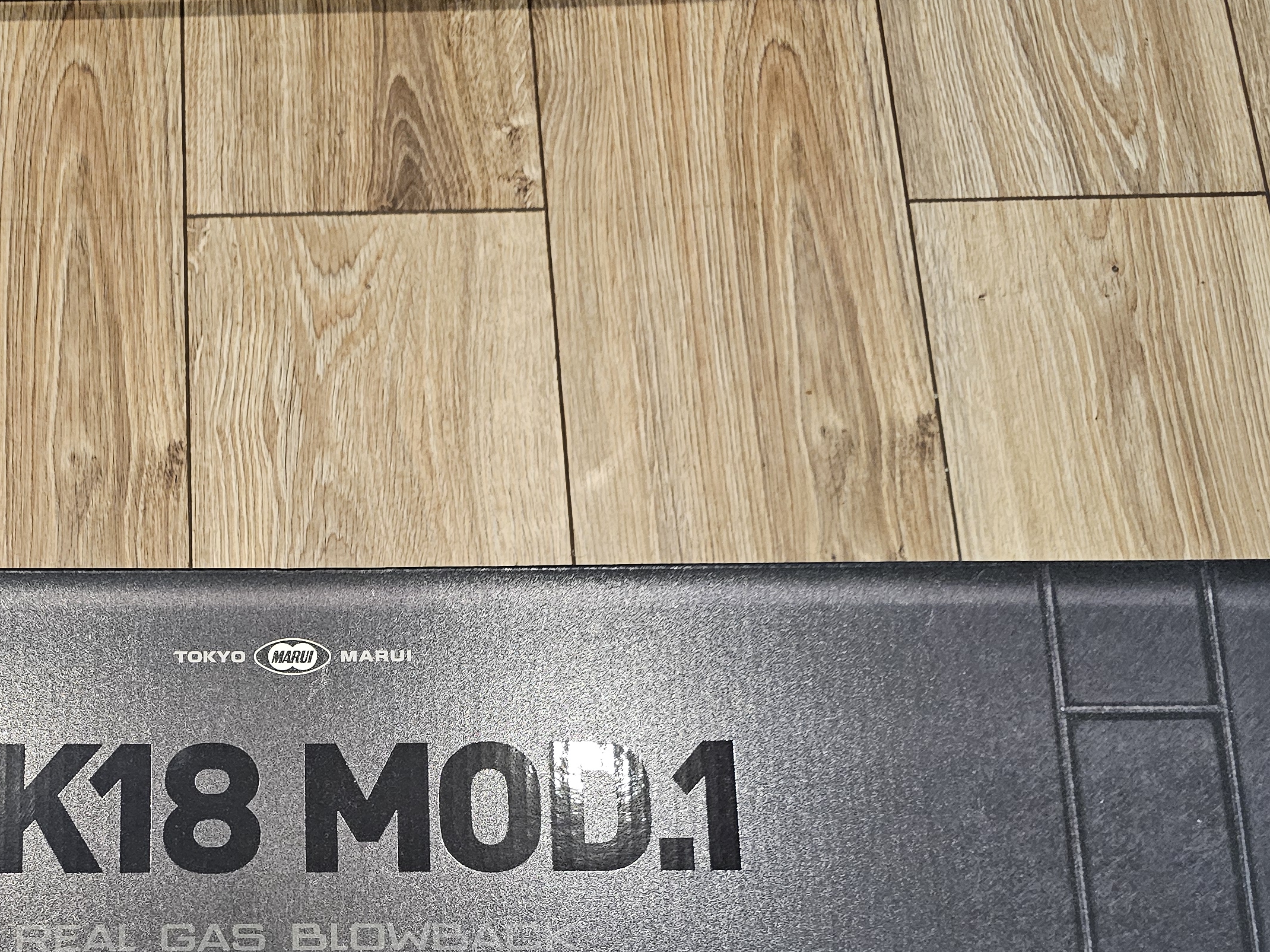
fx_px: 1578
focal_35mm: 43
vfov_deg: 32.0
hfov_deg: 42.1
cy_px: 851
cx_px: 267
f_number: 1.7
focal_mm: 6.3
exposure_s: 1/100
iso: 1000
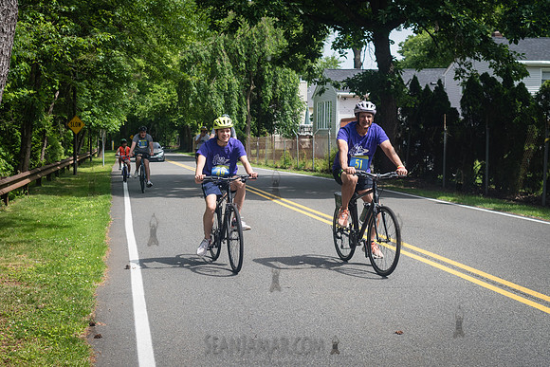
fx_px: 824
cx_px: 181
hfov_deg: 36.5
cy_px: 188
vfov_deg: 25.1
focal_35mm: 54
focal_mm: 35
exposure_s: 1/1000
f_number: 4
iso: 200
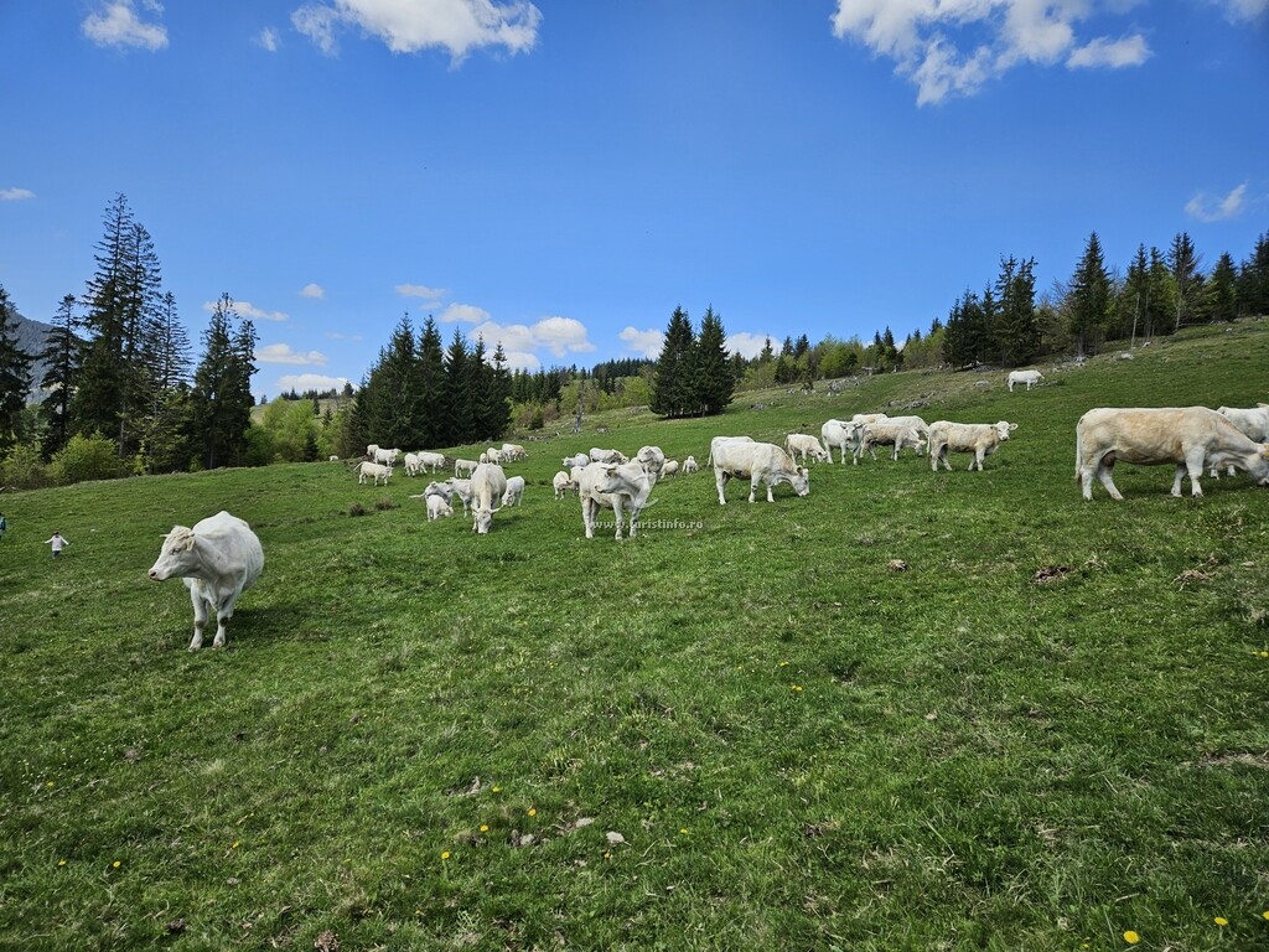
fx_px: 843
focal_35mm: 23
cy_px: 476
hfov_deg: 73.9
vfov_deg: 58.9
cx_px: 634
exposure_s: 1/2271
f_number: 1.8
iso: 25
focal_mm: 5.4
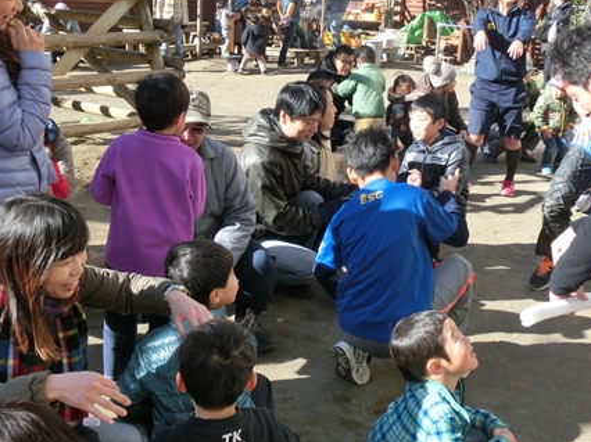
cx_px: 291
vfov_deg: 30.8
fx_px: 802
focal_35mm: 47
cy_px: 185
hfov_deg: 40.5
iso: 80
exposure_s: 1/250
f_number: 4
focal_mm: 7.15
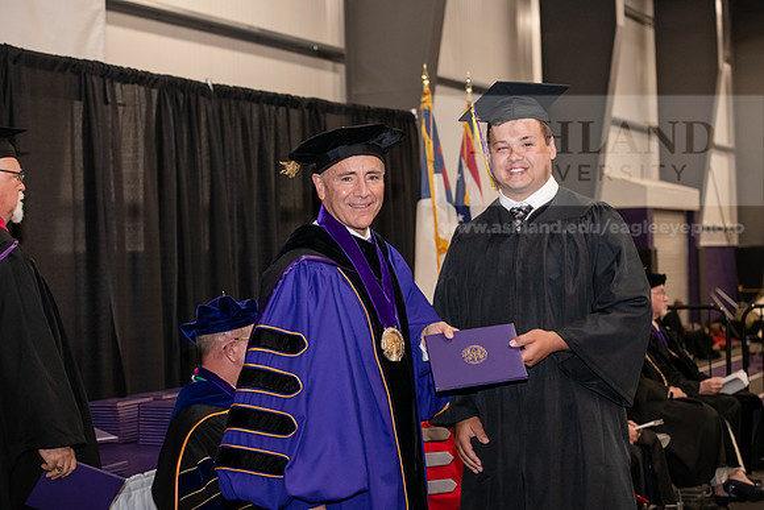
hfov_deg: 28.8
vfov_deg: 19.5
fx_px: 1486
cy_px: 255
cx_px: 382
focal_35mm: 70
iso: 2500
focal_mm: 70
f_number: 5
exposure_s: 1/200
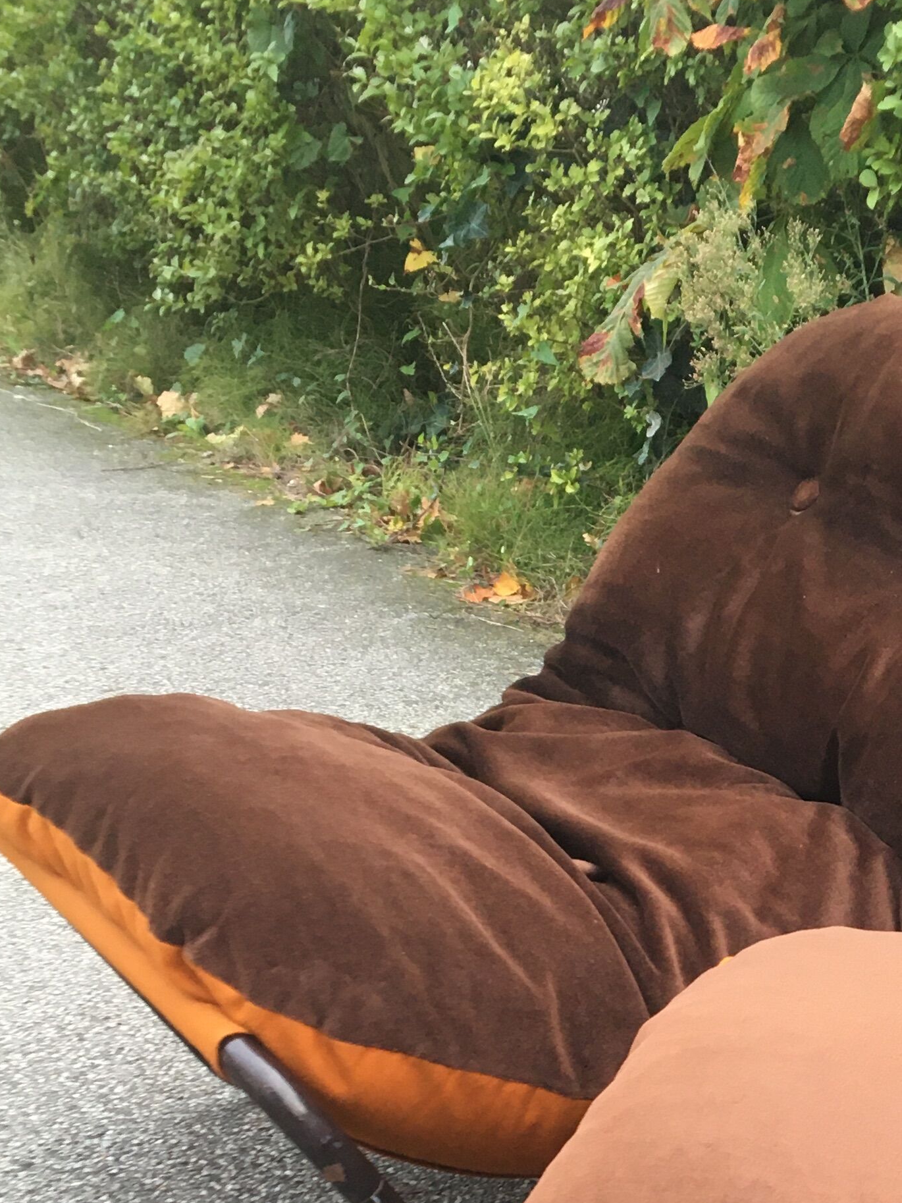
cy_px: 980
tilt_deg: -22.7
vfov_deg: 29.5
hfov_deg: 22.3
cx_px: 844
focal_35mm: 64
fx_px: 2224
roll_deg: -1.0
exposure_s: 1/33
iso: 100
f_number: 2.2
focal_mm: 4.15
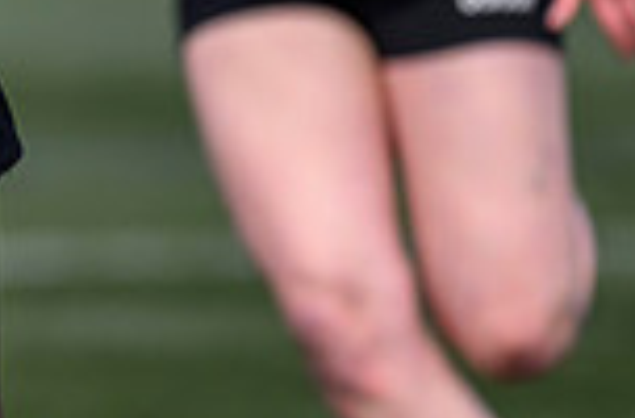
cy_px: -208
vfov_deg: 0.8
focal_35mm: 1718
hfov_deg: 1.2
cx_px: -505
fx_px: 30179
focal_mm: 400
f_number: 3.2
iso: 500
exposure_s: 1/3200
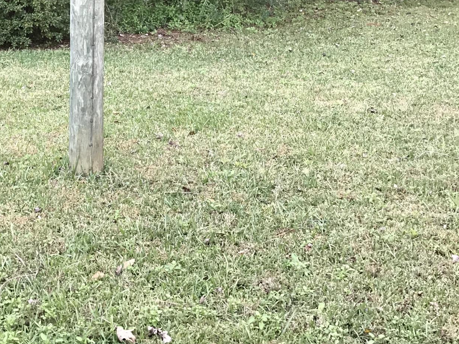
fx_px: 902
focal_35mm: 68
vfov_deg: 21.2
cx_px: 85
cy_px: 47
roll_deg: +0.1
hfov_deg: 27.9
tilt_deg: -9.6
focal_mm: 3.99
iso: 32
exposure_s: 1/30
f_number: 1.8
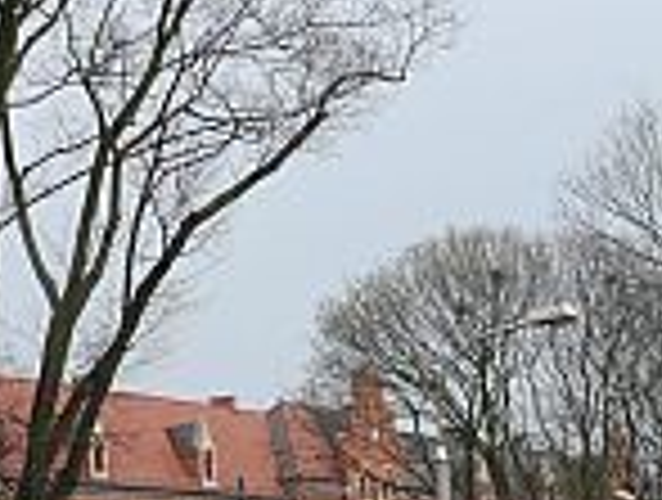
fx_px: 2051
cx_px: 599
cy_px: 536
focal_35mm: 107
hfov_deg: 18.0
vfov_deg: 13.6
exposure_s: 1/200
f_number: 4
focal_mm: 7.4
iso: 100
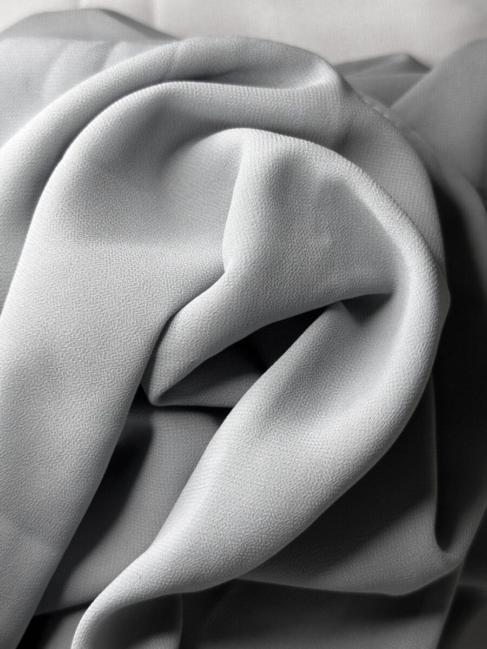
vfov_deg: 39.7
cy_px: 324
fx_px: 900
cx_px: 244
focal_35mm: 48
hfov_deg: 30.3
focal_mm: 6.86
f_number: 1.78
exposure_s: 1/80
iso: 80
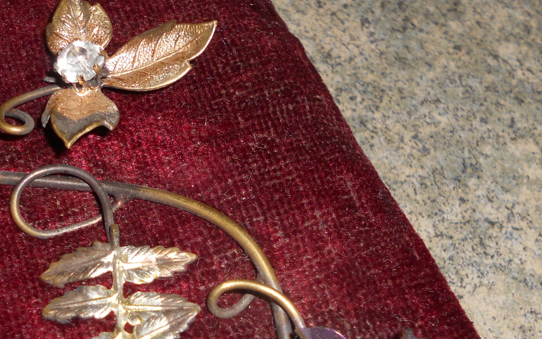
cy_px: 245
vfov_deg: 20.2
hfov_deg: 31.8
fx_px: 945
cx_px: 200
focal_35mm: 64
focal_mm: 5.8
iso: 80
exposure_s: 1/25
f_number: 8.8
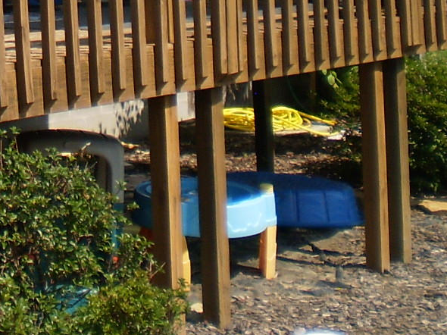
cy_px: -213
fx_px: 1613
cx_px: -73
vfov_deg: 11.2
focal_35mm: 125
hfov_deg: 15.3
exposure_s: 1/1000
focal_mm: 6.3
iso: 64
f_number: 3.1
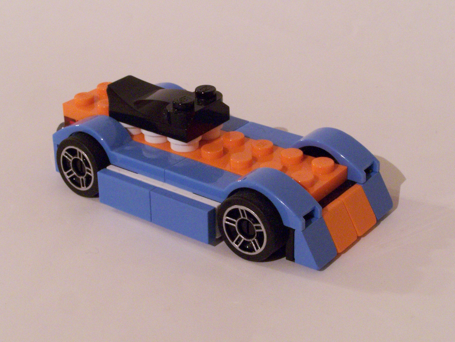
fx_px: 986
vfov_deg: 19.6
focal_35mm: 75
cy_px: 171
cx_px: 228
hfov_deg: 26.0
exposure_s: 1/2
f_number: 8
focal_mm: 12.4
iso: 400
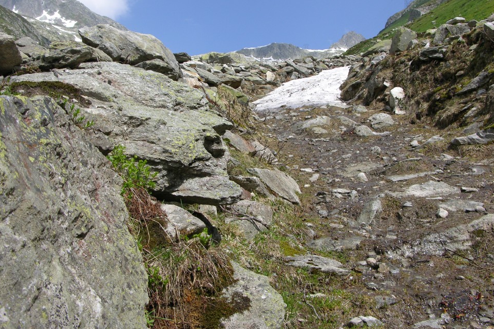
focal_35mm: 39
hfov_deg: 49.5
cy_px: 140
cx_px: 238
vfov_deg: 34.1
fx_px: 535
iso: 50
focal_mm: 8.9
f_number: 5.6
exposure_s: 1/280
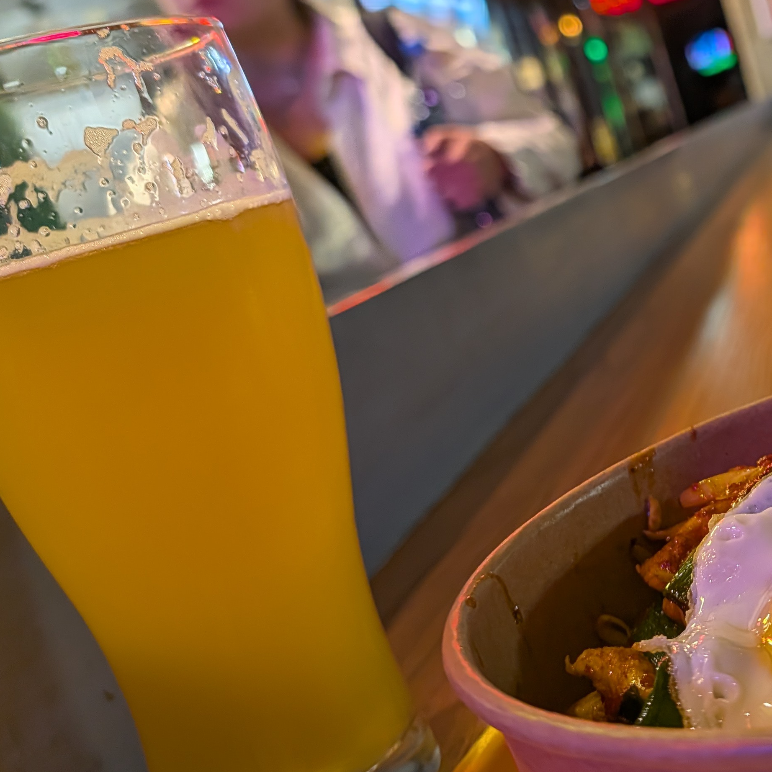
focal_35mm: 47
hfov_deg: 32.9
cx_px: 785
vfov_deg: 35.7
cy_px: 255
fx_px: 1186
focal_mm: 6.9
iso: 30
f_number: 1.68
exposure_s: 1/164
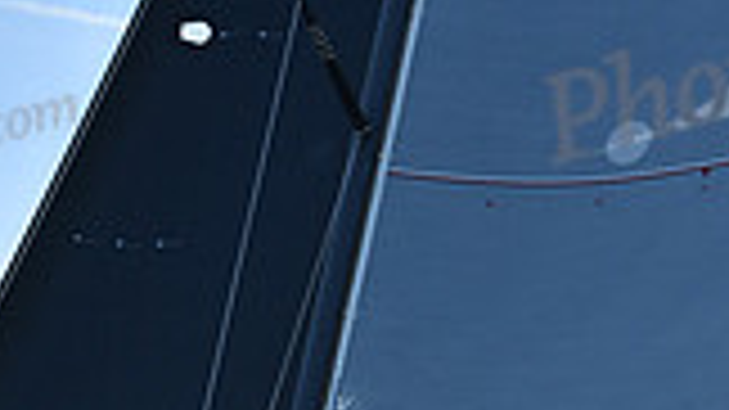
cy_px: 759
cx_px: 315
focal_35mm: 263
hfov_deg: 8.2
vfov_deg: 4.6
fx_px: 5082
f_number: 7.1
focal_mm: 70
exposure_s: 1/1000
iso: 250
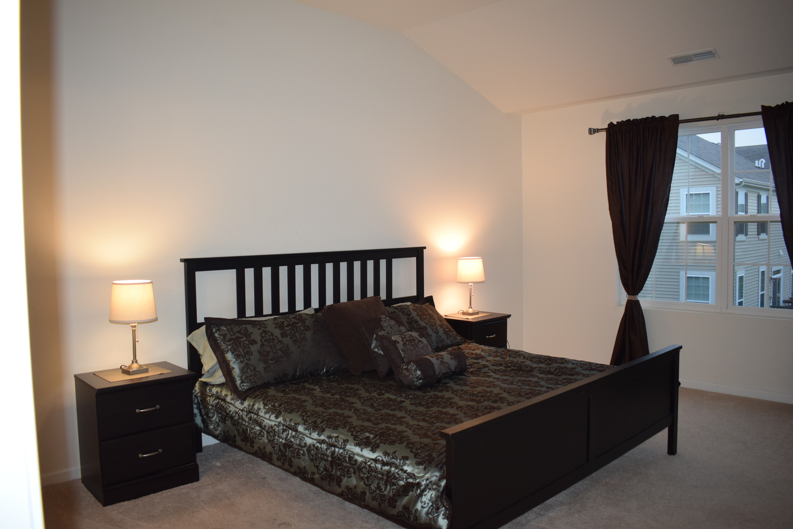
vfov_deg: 47.9
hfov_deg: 67.4
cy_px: 264
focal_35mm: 27
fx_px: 595
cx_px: 396
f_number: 4
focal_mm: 18
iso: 800
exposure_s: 1/60
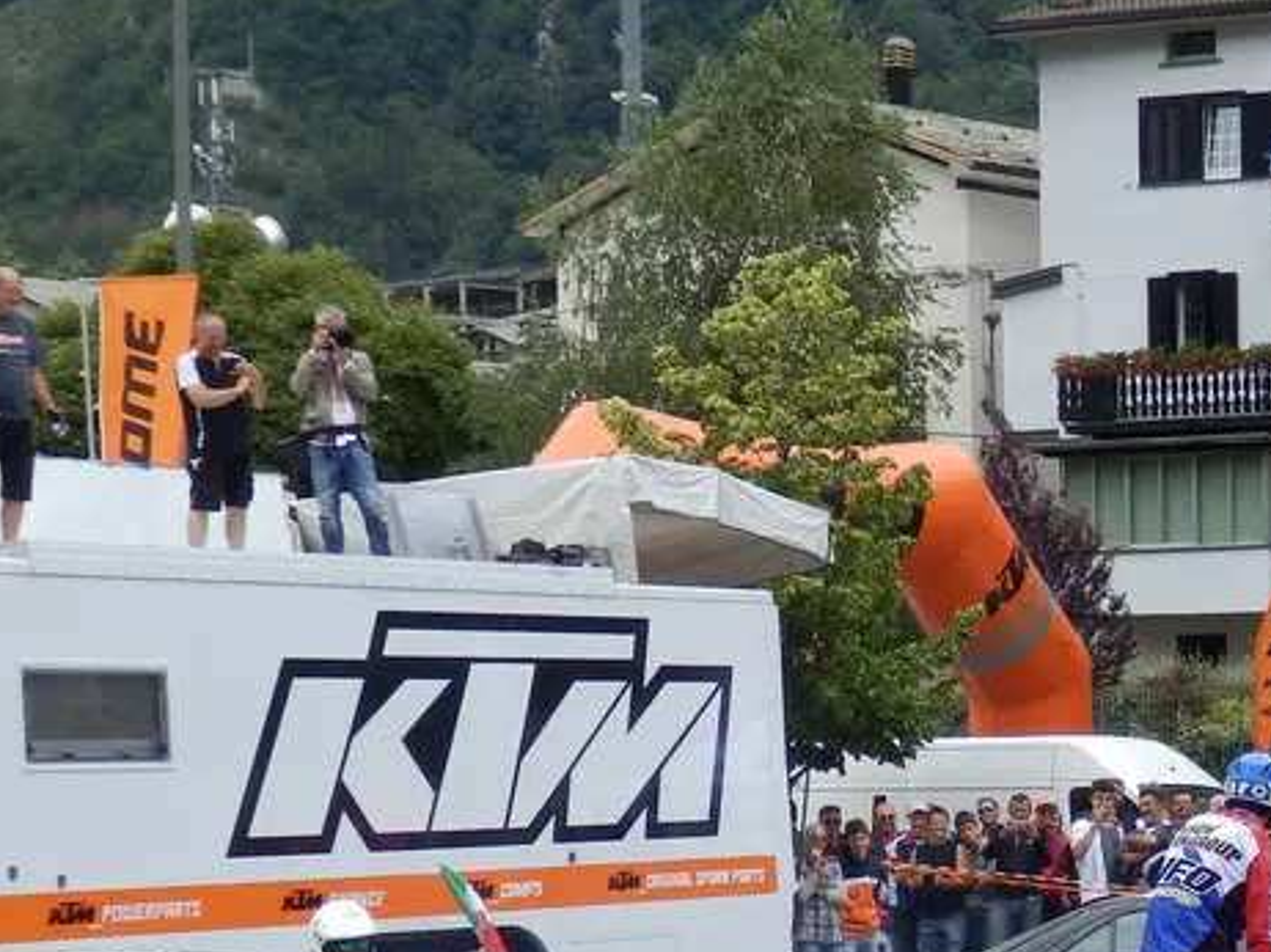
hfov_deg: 16.4
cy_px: 946
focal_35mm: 117
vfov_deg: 12.5
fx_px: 4294
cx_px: 1334
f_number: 3.8
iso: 80
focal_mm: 8
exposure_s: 1/400
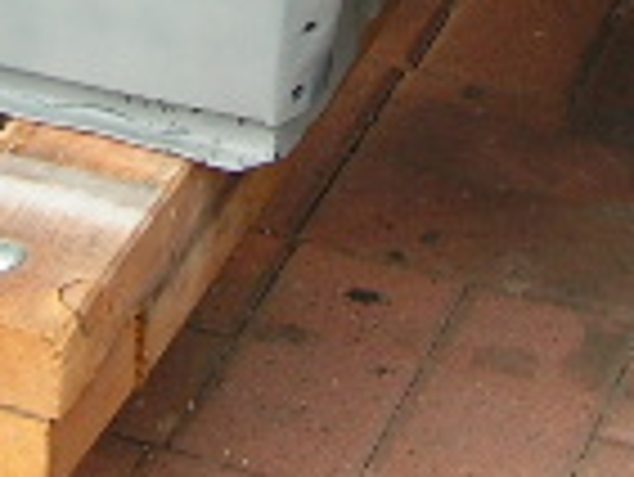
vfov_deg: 8.3
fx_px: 3153
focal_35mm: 172
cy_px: -414
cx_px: 207
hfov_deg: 11.5
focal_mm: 6.3
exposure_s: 1/100
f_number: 2.8
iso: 50
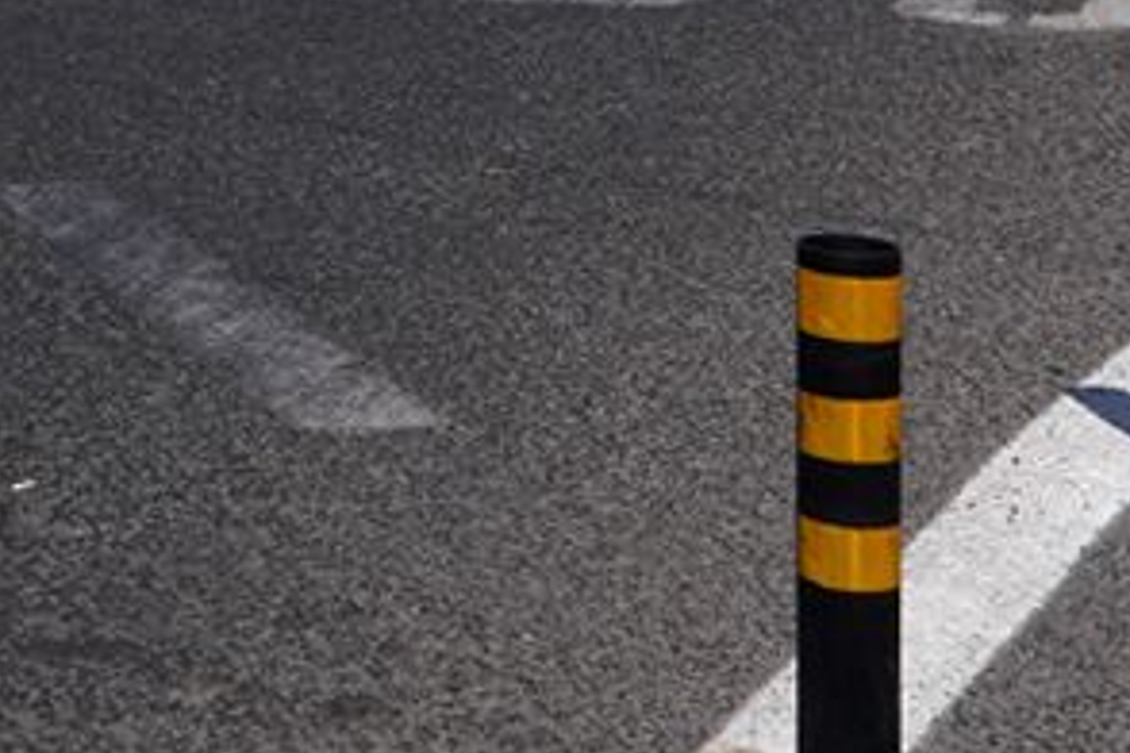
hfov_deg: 11.7
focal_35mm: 163
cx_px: -838
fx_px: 5116
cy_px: -1226
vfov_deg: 7.7
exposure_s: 1/100
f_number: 20
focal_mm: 24
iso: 100
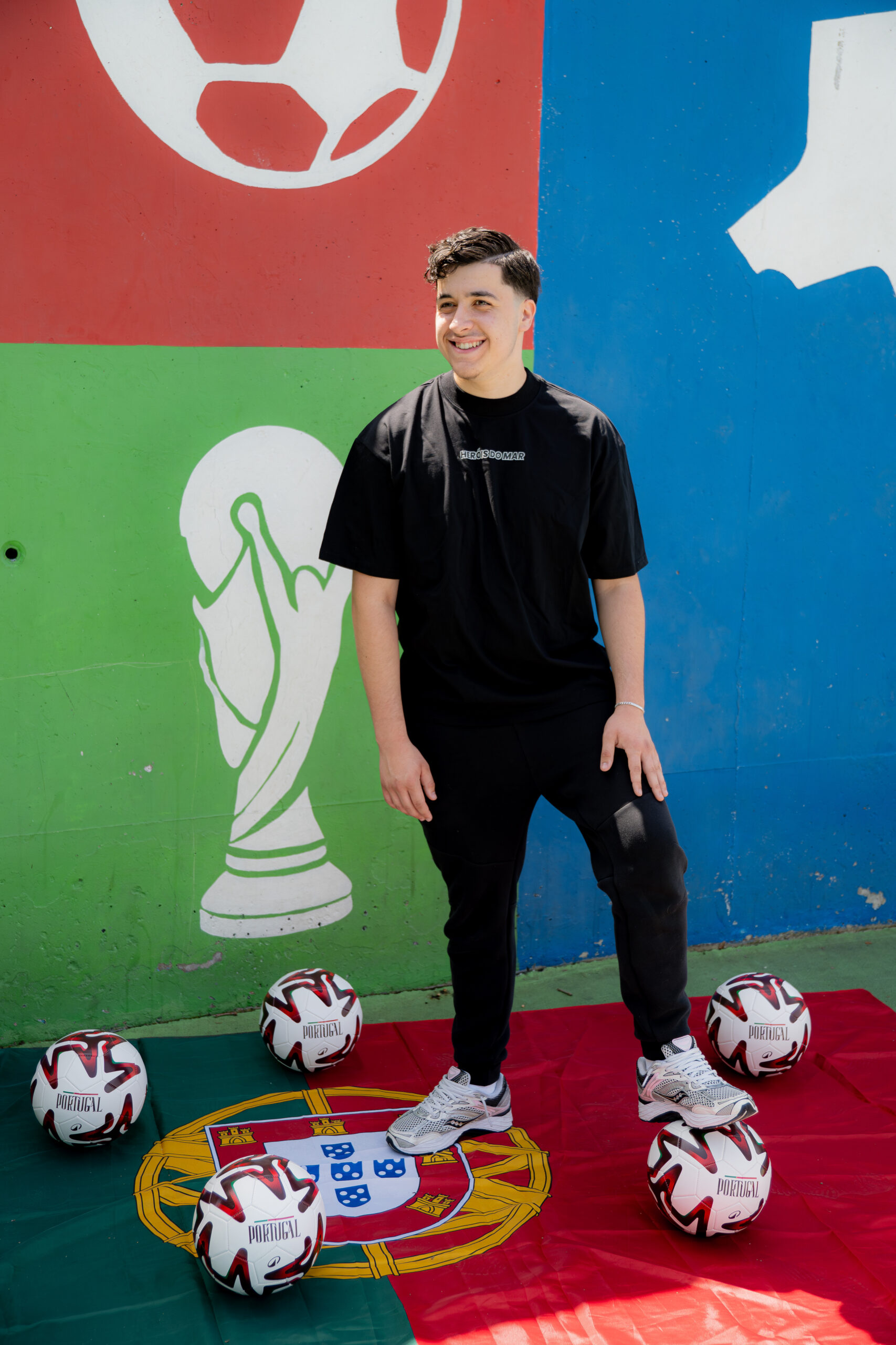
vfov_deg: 38.9
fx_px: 1904
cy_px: 672
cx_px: 448
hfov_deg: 26.5
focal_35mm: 51
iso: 200
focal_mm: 34
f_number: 2.8
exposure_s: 1/800
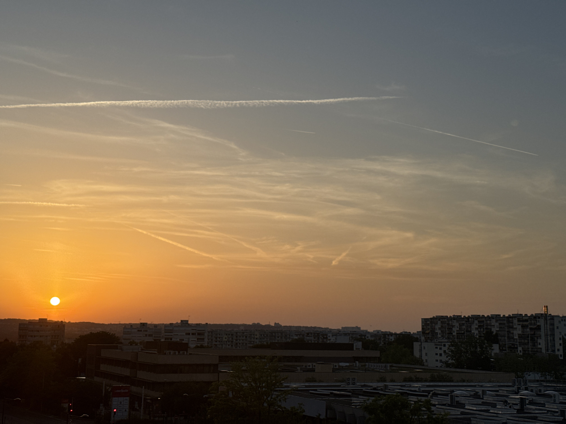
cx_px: 283
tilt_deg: +8.9
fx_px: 785
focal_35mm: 48
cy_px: 212
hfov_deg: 39.7
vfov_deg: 30.3
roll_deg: -0.8
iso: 64
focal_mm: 6.76
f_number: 1.78
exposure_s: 1/4310
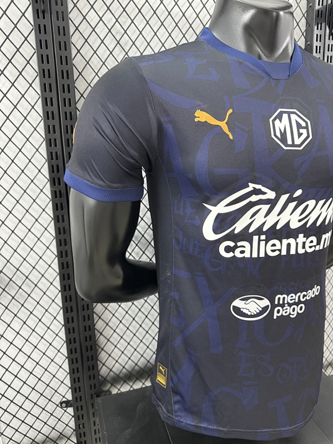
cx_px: 166
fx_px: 308
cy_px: 222
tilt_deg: -11.1
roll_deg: +2.3
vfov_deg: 71.6
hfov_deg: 56.8
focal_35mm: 24
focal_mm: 6.76
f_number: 1.78
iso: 250
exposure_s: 1/50
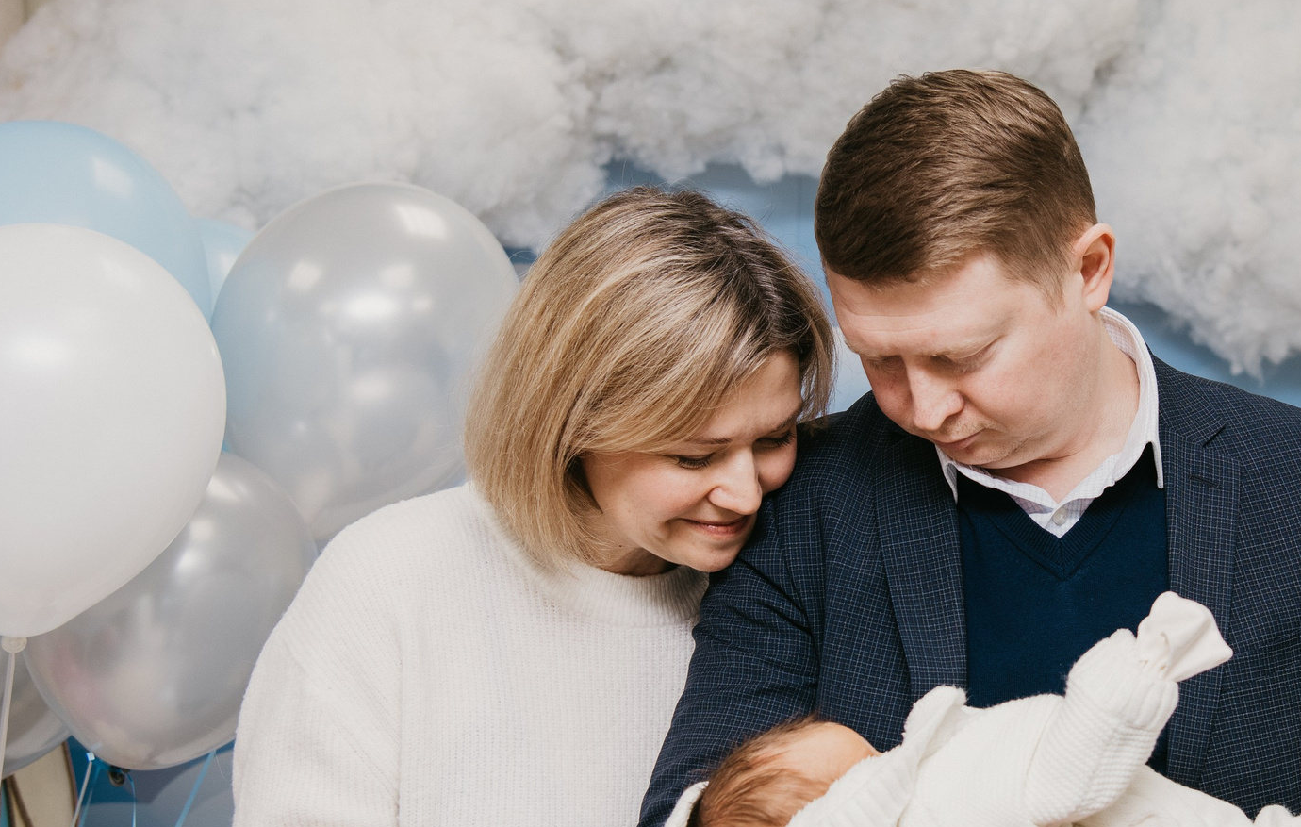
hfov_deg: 27.7
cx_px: 985
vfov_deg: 18.1
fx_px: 2601
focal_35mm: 73
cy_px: 473
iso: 160
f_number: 4
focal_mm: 38
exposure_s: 1/160
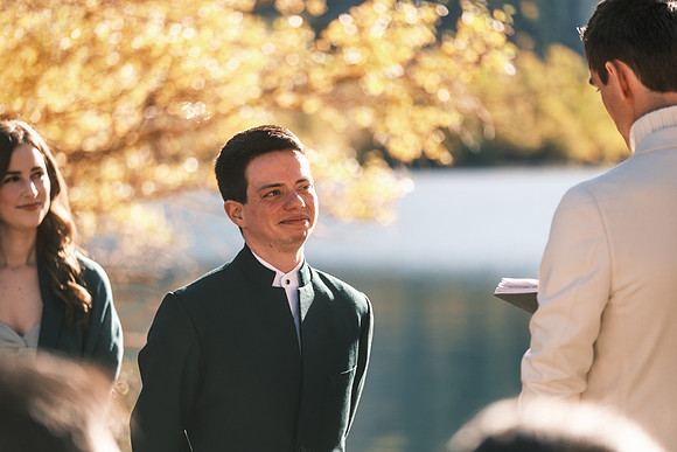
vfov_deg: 7.4
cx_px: 338
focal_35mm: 186
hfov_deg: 11.1
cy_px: 226
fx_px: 3498
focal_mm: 124.3
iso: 200
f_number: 2.8
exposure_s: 1/1250
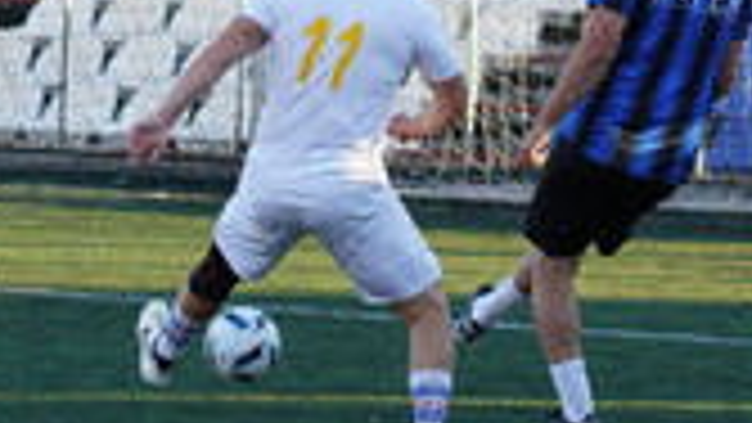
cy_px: 34
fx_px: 5325
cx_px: 378
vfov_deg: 4.5
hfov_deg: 8.1
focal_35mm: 267
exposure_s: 1/1250
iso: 800
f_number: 3.2
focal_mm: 85
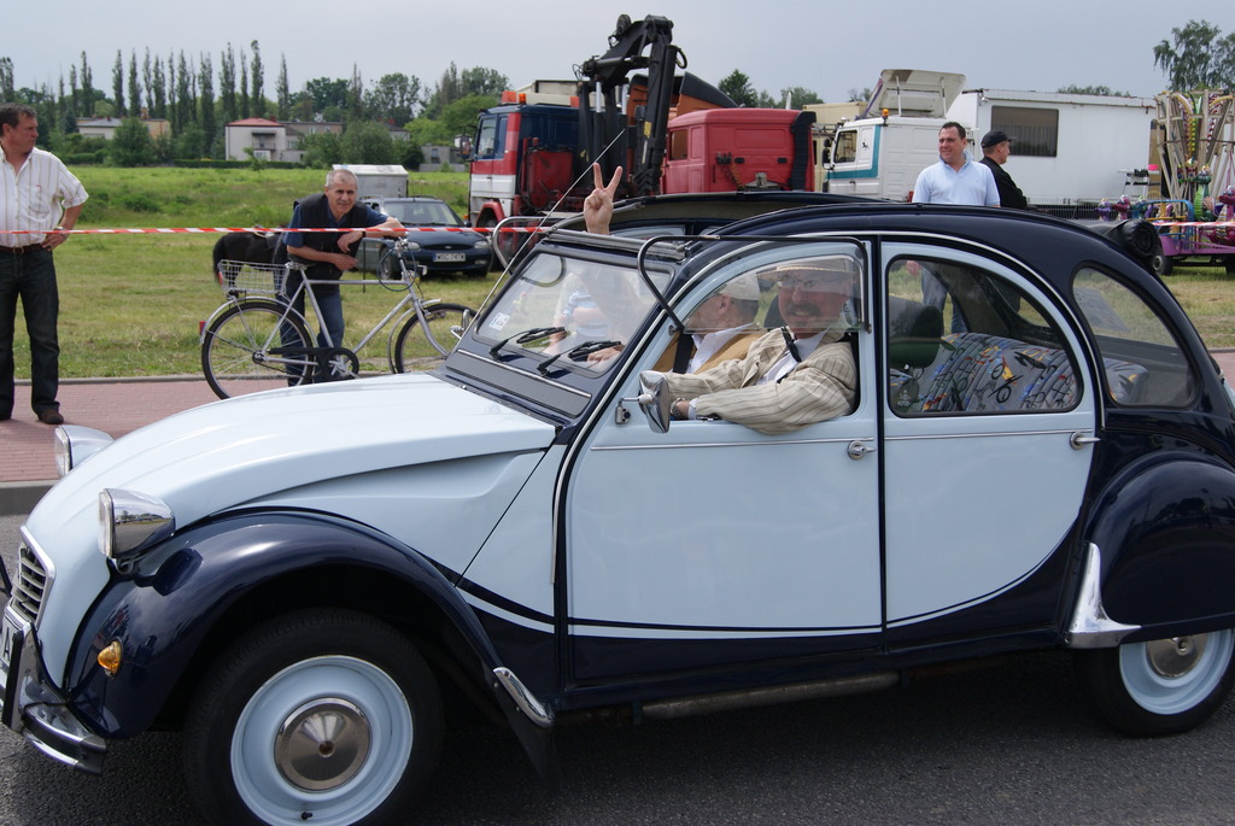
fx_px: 1545
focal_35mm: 45
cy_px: 413
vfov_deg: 29.9
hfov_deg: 43.6
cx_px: 618
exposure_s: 1/1250
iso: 200
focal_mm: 30
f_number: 5.6
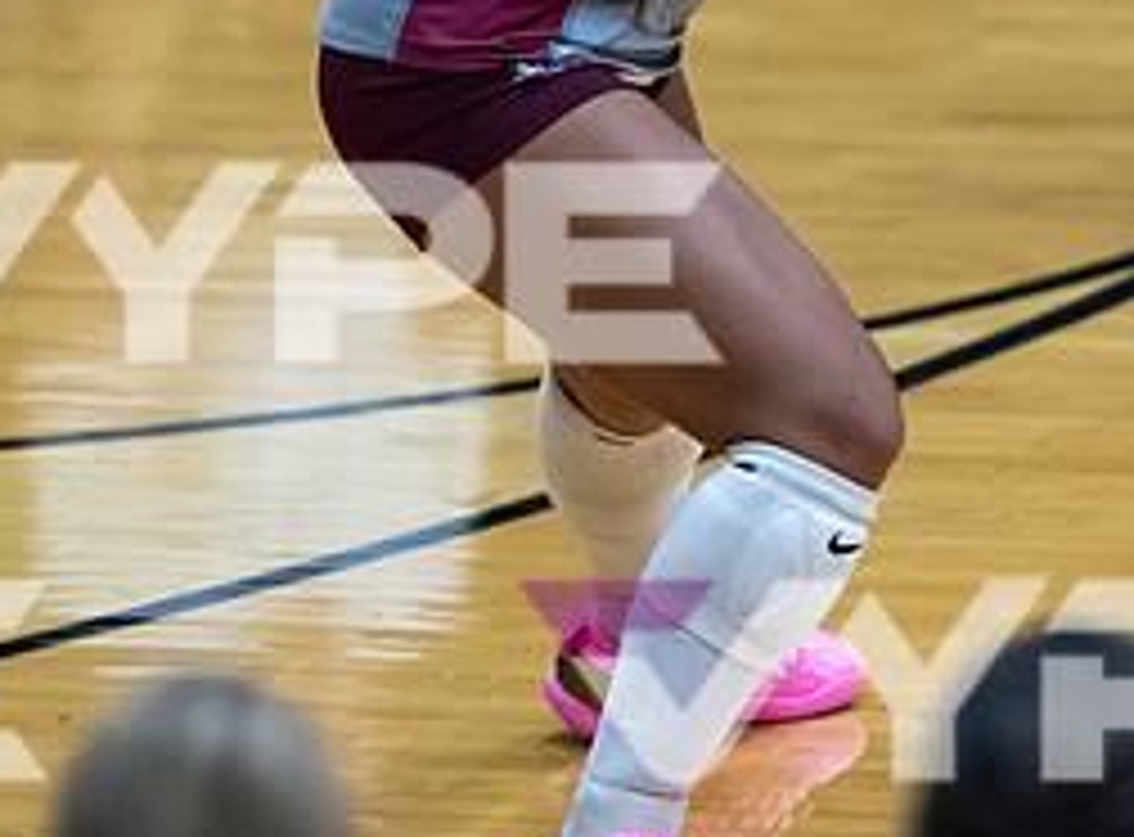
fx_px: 24104
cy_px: -526
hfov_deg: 2.7
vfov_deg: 2.0
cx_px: 774
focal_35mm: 740
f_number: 2
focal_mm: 200
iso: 3200
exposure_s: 1/1600
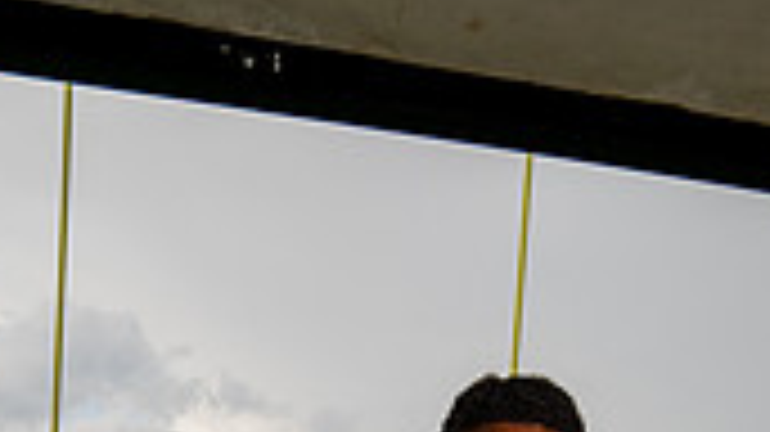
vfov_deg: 13.8
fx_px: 1347
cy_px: 994
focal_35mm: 66
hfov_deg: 31.7
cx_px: 500
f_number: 6.3
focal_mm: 24
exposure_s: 1/1600
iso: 1000
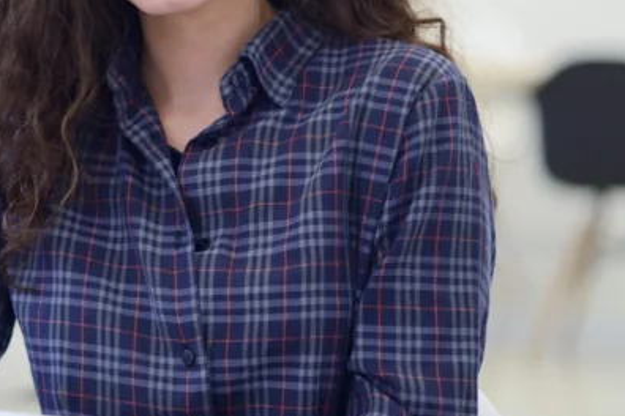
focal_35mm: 220
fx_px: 3819
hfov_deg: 9.2
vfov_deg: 6.2
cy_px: 96
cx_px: -182
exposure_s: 1/160
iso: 400
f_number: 2.8
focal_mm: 85
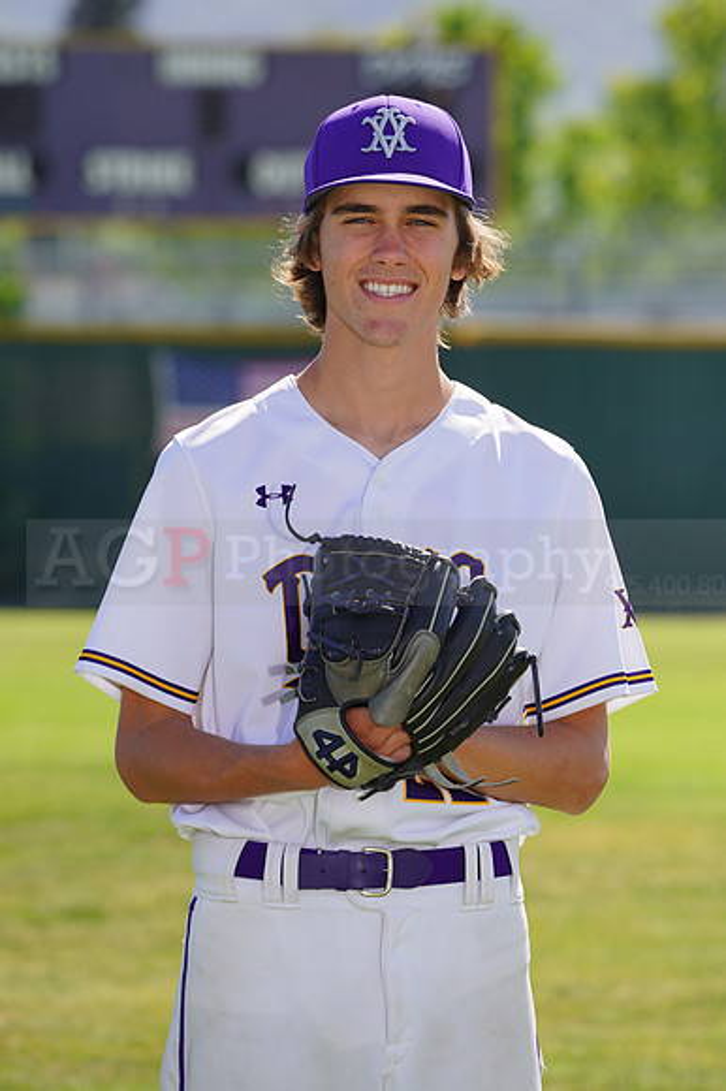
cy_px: 546
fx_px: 8025
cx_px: 363
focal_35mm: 265
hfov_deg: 5.2
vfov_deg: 7.8
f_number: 8
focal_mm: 265
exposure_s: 1/250
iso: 100
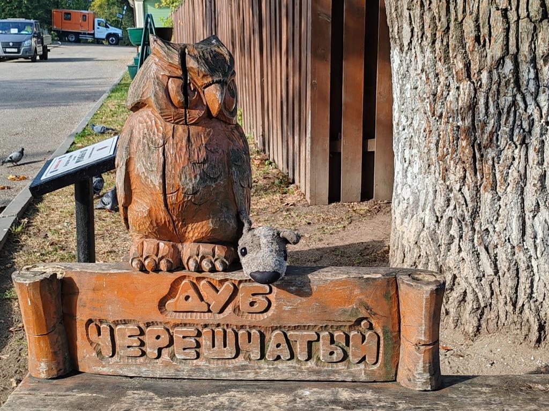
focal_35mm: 45
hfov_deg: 42.1
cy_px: 206
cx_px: 274
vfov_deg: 32.2
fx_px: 714
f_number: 1.9
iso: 50
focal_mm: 6.12
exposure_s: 1/380
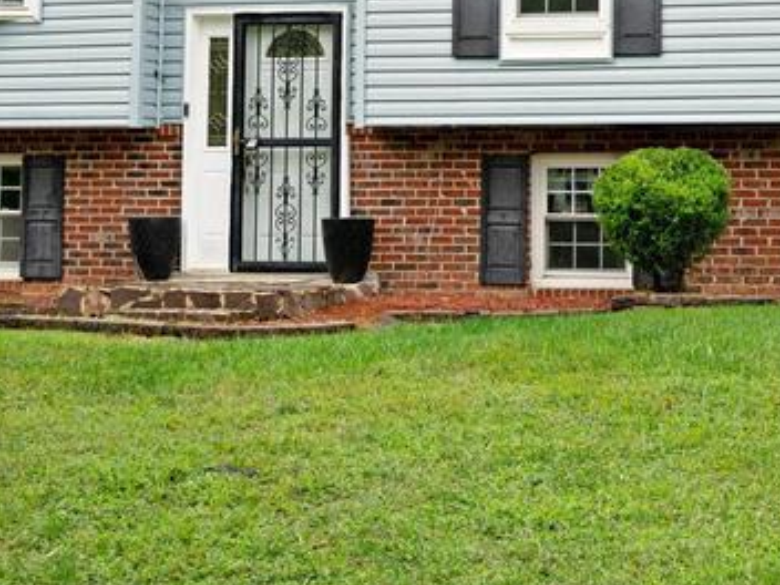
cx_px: 771
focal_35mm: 98
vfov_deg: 14.9
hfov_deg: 19.5
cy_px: 19
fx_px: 2208
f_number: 8
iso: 1250
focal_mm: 35
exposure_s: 1/640
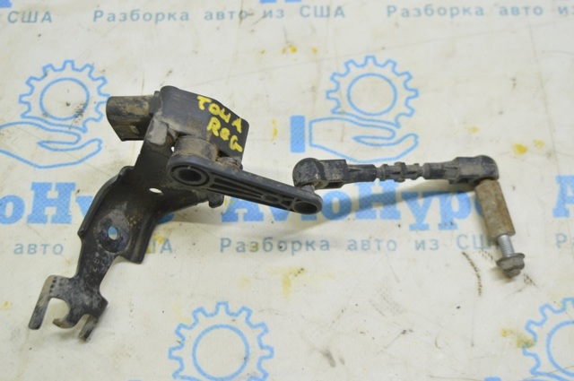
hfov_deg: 37.9
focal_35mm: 52
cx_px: 287
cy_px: 190
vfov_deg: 25.7
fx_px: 836
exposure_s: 1/20
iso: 400
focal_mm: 35
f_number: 5.6
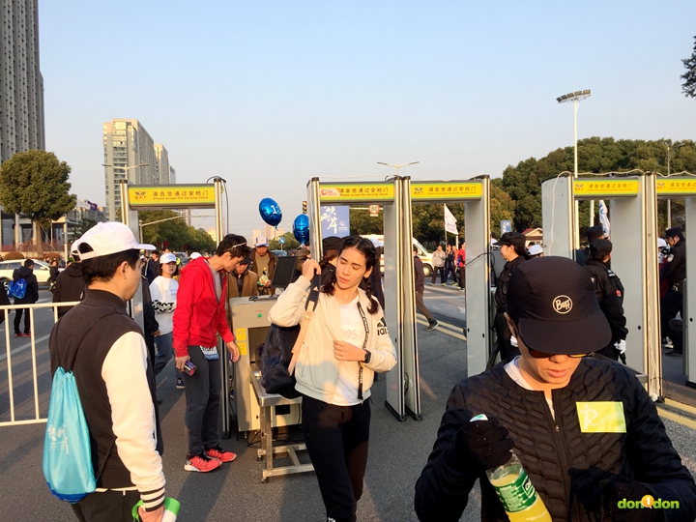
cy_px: 261
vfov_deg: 48.2
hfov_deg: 61.7
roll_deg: +0.5
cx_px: 348
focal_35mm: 29
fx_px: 583
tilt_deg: -3.0
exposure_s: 1/542
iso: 32
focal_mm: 4.15
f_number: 2.2
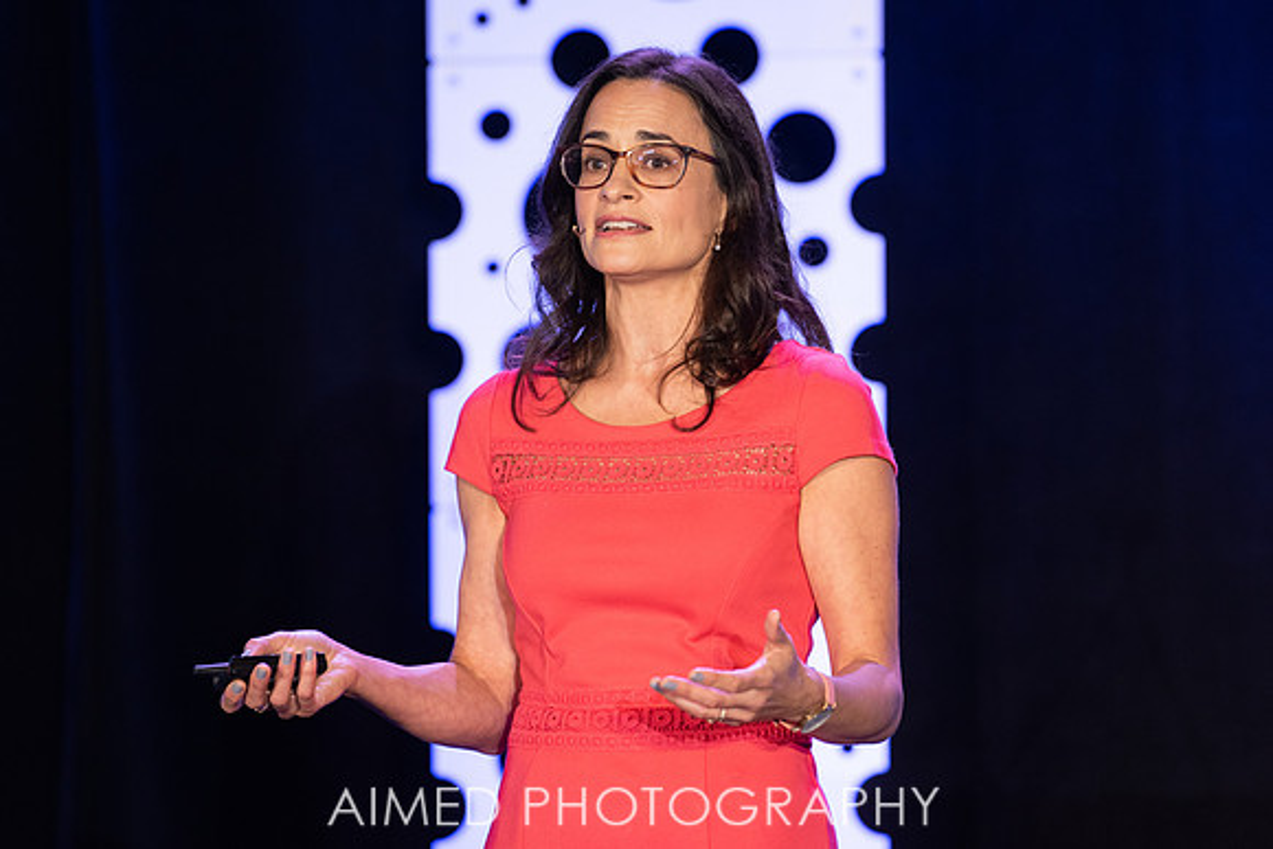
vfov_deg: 5.9
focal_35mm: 235
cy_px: 425
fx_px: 8305
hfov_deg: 8.8
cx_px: 747
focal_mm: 200
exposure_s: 1/200
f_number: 4.5
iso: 1000
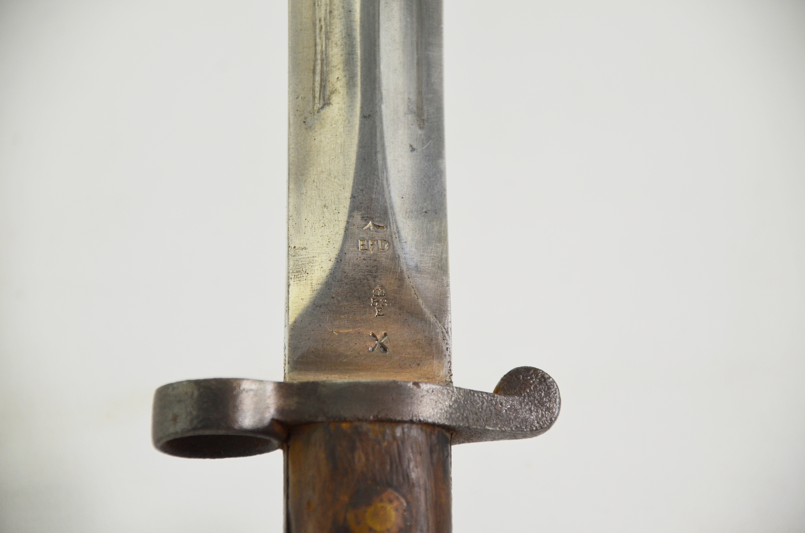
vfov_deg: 6.8
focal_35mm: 202
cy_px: 266
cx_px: 402
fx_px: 4519
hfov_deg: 10.2
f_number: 5.6
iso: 400
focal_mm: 135
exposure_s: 1/320
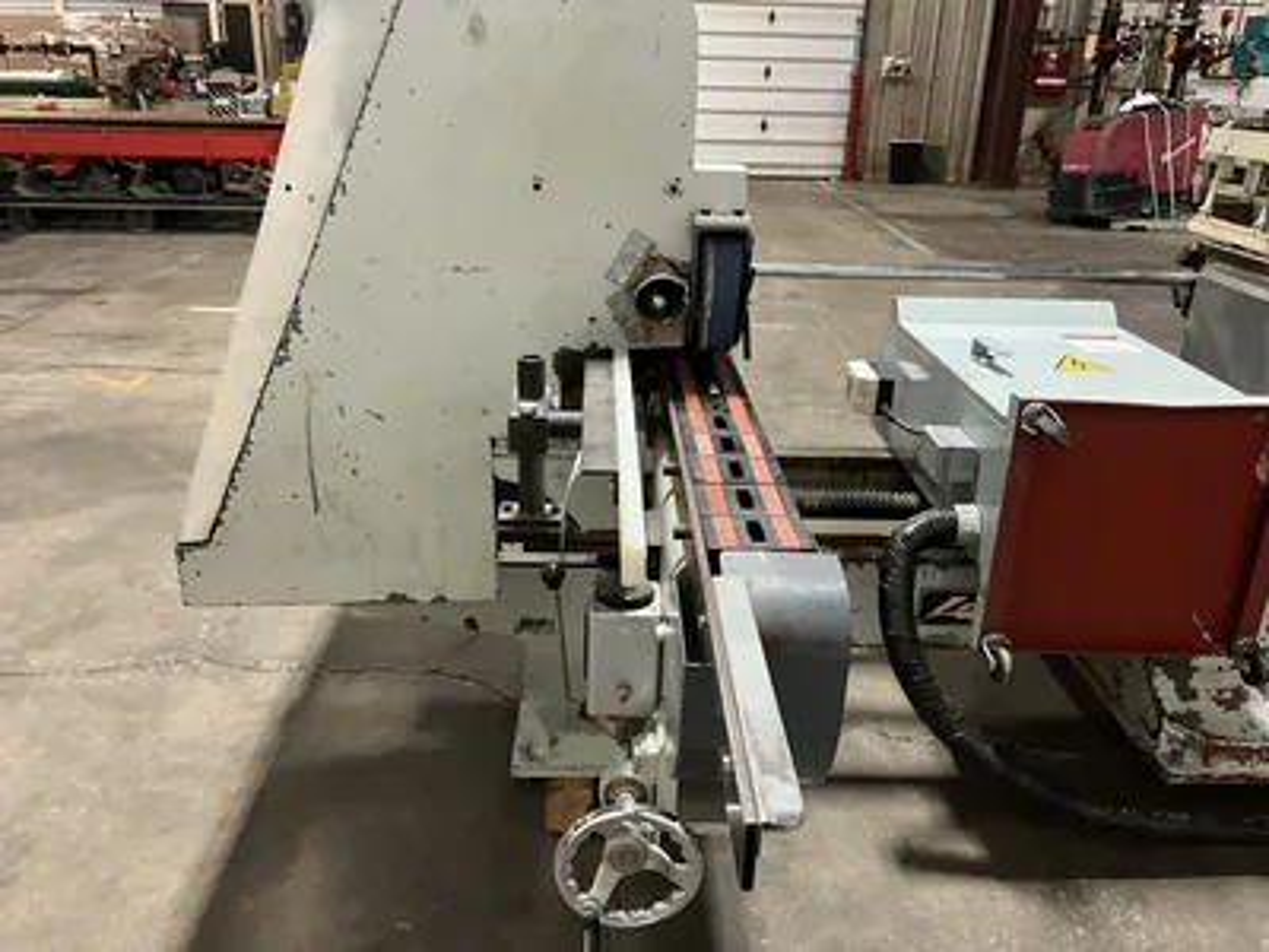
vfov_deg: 48.2
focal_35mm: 29
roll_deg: -0.1
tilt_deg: -20.3
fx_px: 1063
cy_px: 476
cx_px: 634
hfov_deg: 61.7
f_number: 1.8
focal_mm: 3
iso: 320
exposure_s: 1/60
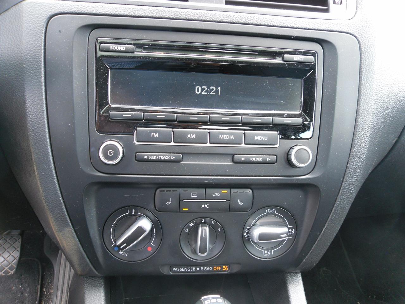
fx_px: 409
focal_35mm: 35
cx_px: 202
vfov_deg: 40.7
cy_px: 152
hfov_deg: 52.6
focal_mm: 6.3
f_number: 3.5
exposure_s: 1/23
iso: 100
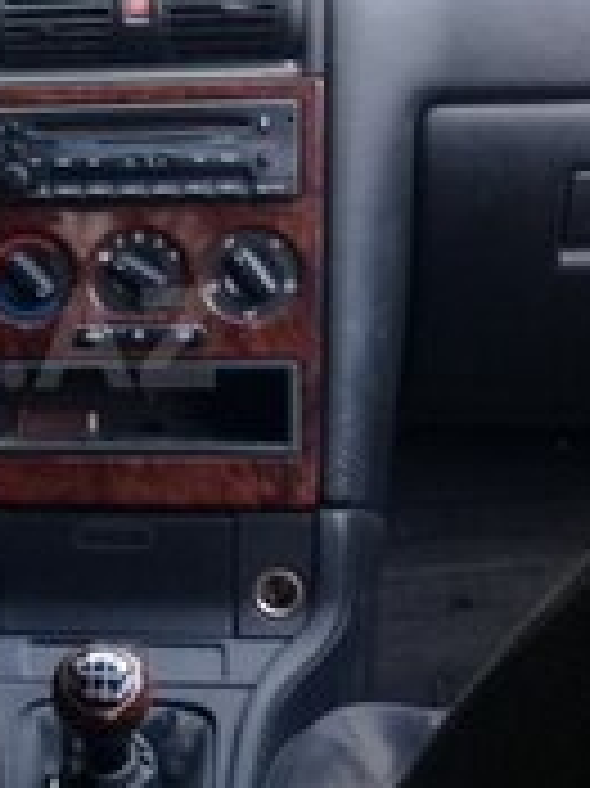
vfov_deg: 22.3
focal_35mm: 88
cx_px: -131
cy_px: 338
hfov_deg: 16.1
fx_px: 2002
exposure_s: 1/33
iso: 64
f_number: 2.2
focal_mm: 3.3
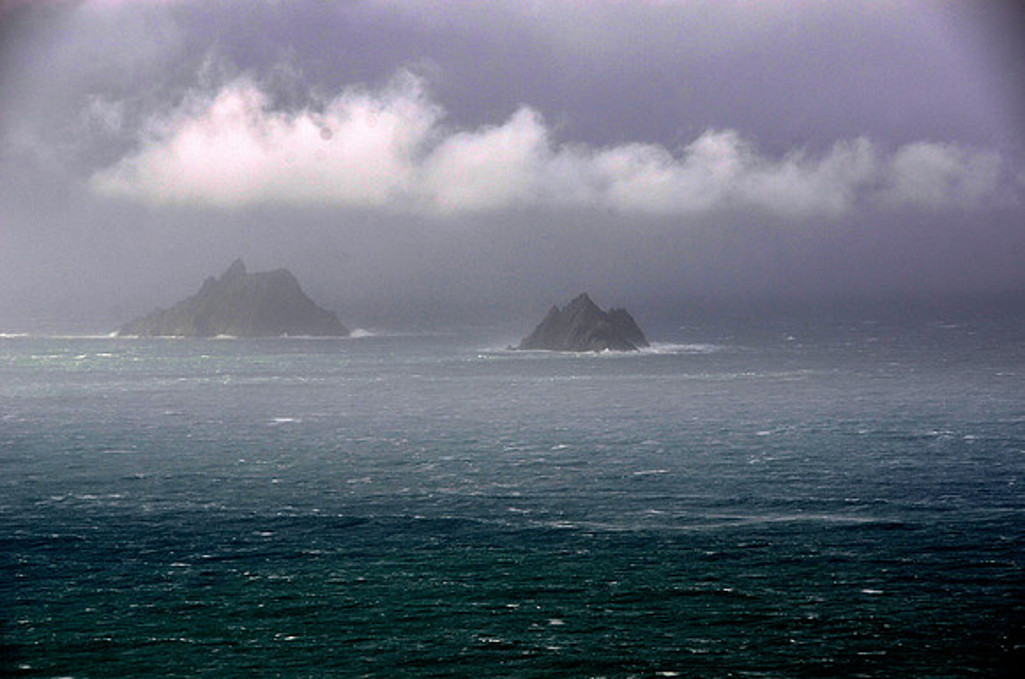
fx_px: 5114
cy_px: 340
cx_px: 512
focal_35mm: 180
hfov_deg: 11.4
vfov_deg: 7.6
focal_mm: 120
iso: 200
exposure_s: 1/320
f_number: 10
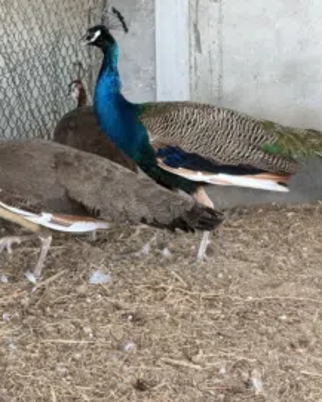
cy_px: 148
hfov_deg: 10.7
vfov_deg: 13.4
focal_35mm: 144
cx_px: 116
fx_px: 1714
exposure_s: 1/121
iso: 200
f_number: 2.8
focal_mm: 16.89
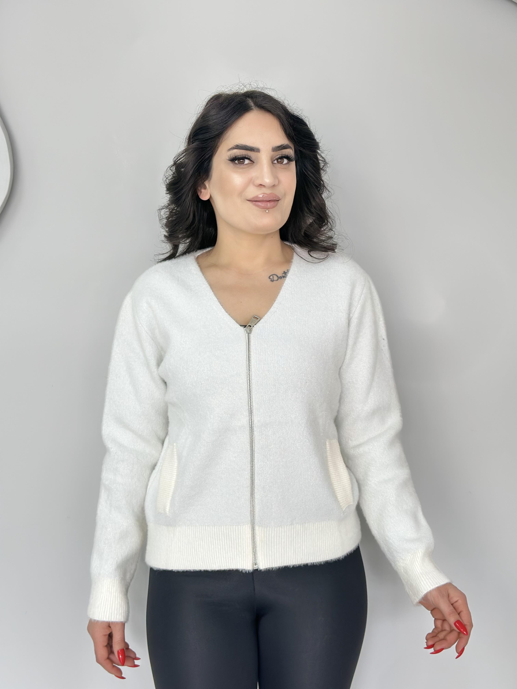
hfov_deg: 30.3
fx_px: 956
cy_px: 344
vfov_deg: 39.7
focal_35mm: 48
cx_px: 258
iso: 100
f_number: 1.78
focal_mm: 6.86
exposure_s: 1/100
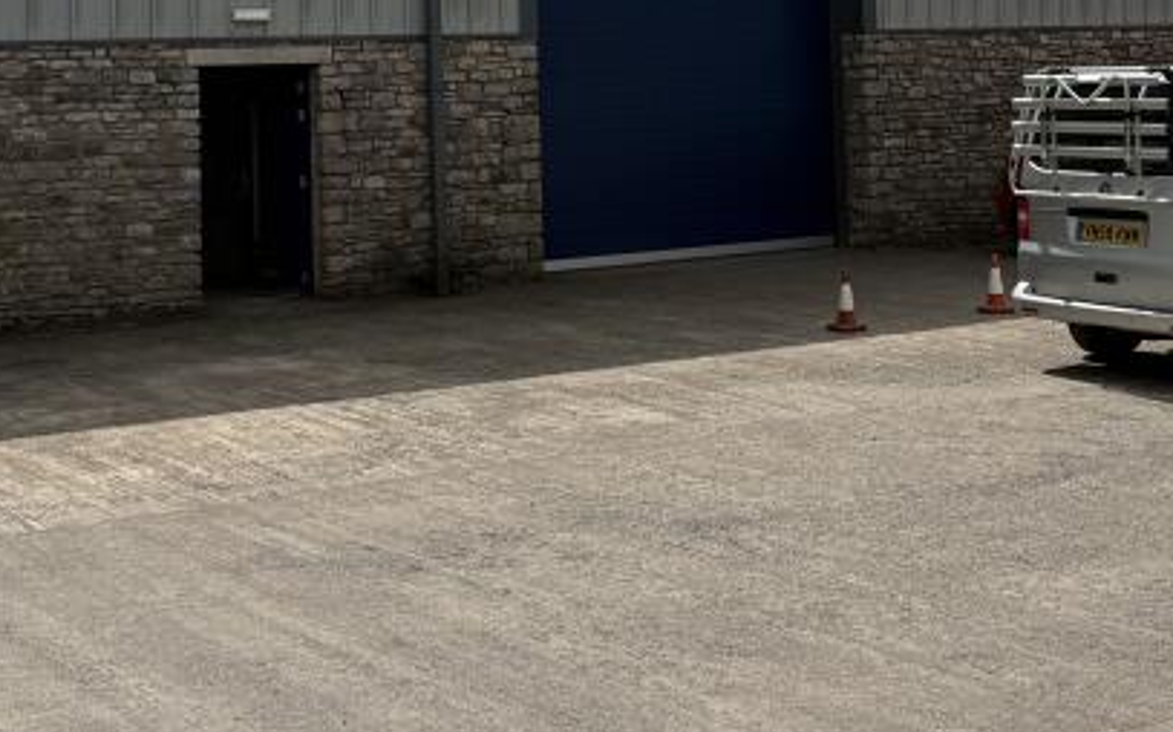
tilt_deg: +4.0
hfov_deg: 32.0
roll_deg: +1.8
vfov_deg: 19.6
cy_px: -29
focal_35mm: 64
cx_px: 669
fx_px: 2045
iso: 80
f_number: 1.78
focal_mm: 6.76
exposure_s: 1/10309
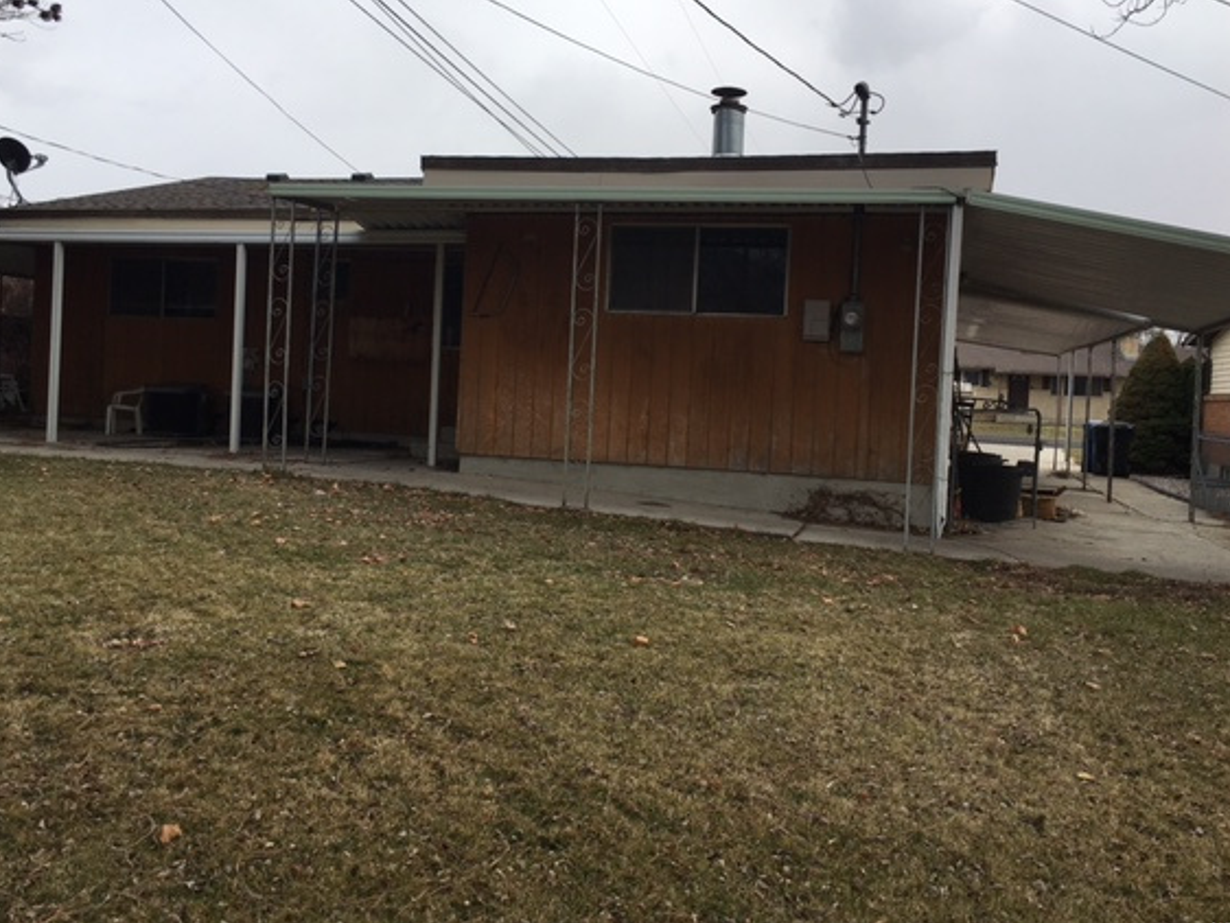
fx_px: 1173
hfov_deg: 55.3
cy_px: 413
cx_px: 582
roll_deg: -3.1
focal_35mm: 33
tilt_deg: -1.0
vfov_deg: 42.9
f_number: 2.2
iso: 25
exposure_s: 1/625
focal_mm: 4.15
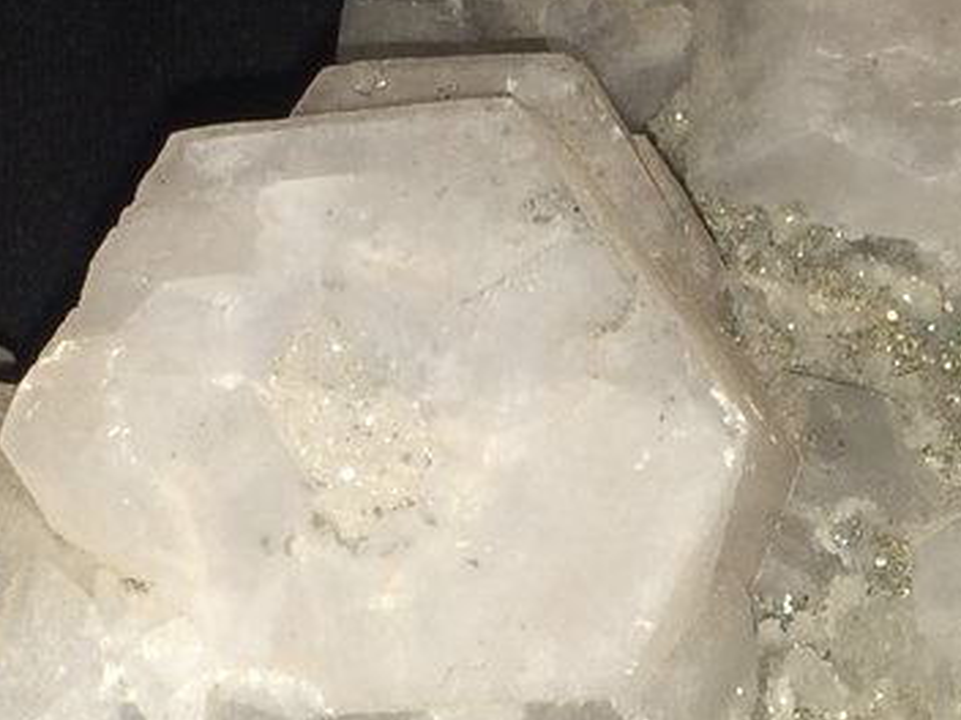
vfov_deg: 11.1
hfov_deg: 14.9
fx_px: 3665
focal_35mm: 132
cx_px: 631
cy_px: 794
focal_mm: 4.15
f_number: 2.2
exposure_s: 1/79
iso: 32
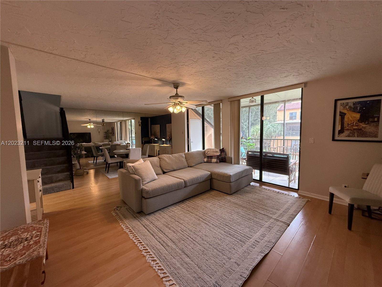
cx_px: 191
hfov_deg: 102.1
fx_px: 154
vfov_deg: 85.7
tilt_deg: -3.7
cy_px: 144
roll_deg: +1.2
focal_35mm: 14
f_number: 2.2
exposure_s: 1/120
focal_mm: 2.22
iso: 320
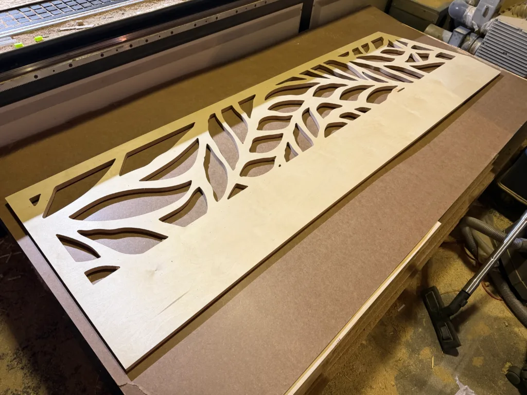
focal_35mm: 24
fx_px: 365
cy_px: 198
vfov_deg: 56.8
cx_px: 264
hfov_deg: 71.6
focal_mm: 6.76
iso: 200
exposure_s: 1/50
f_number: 1.78
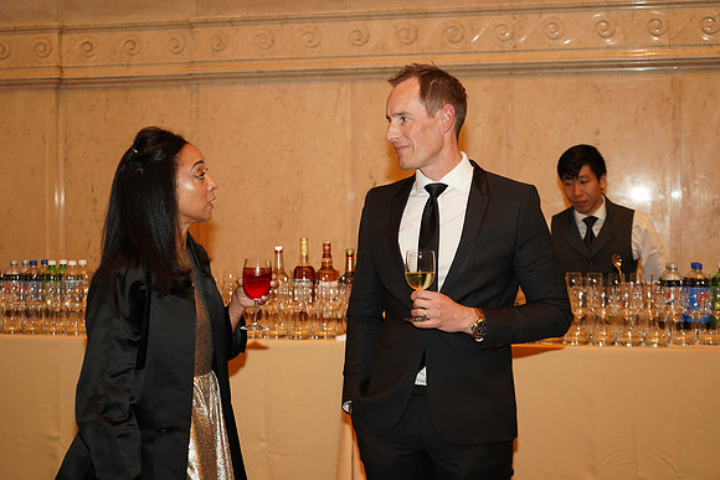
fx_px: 1140
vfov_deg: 23.8
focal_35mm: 57
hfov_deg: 35.0
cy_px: 240
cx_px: 360
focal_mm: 57
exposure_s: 1/125
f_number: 4
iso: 3200
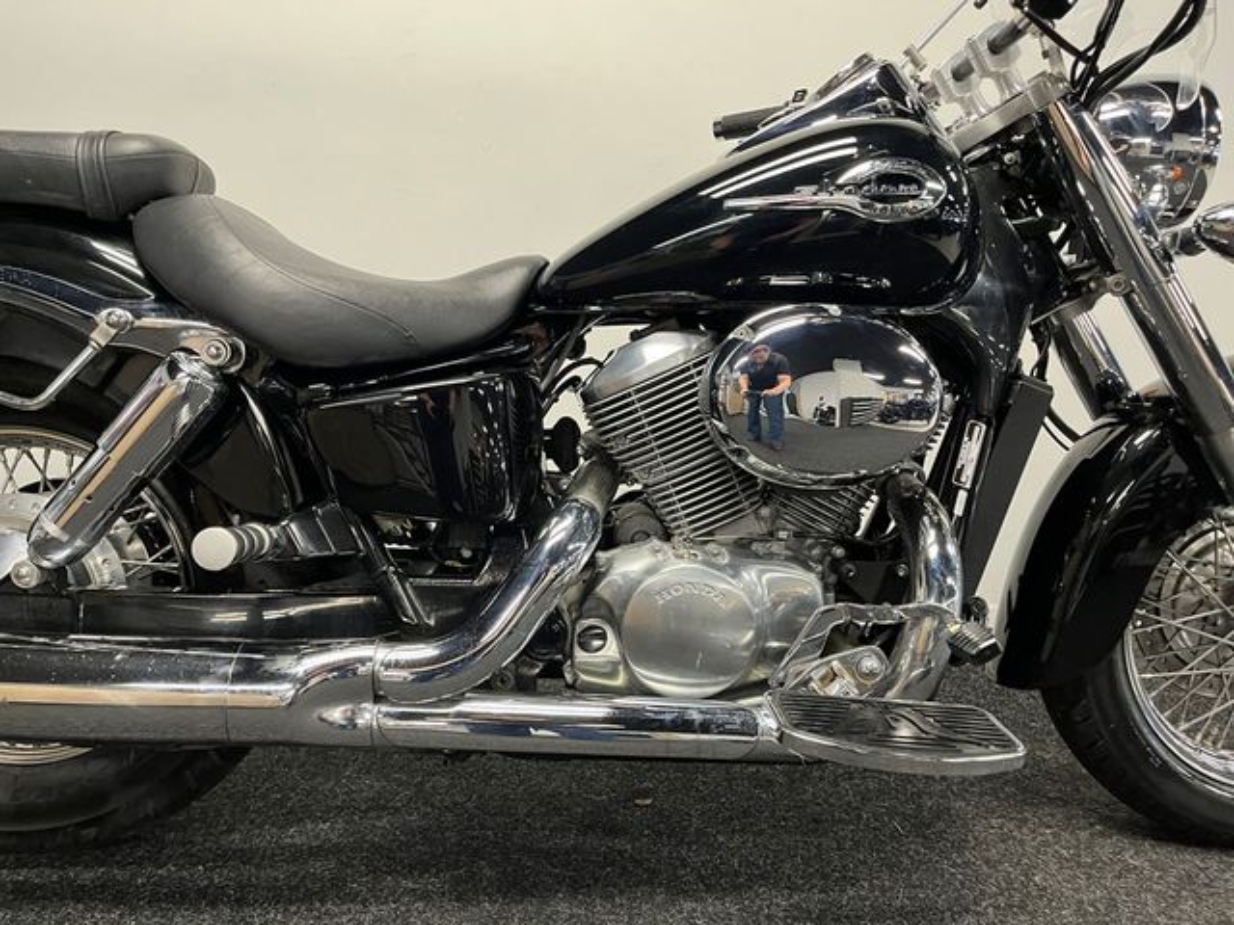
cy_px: 462
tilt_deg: -10.5
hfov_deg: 67.3
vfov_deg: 53.1
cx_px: 617
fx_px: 927
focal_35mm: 26
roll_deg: -2.2
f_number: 1.6
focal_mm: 5.1
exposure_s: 1/50
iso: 250
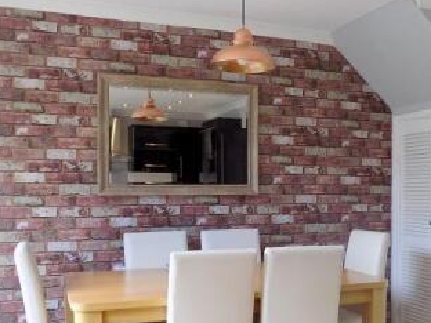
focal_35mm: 43
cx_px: 263
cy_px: 204
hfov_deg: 43.6
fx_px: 535
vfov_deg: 33.4
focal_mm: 4
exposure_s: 1/30
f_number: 3.1
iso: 160
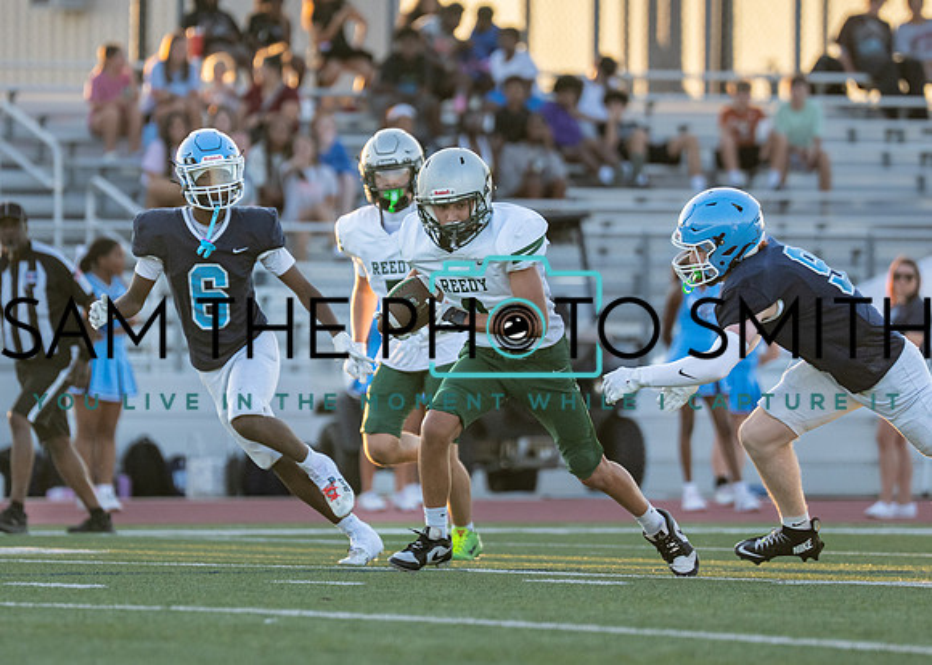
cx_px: 459
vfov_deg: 3.4
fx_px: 11269
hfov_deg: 4.7
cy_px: 223
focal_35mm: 426
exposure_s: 1/2000
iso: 500
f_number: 2.8
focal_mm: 200
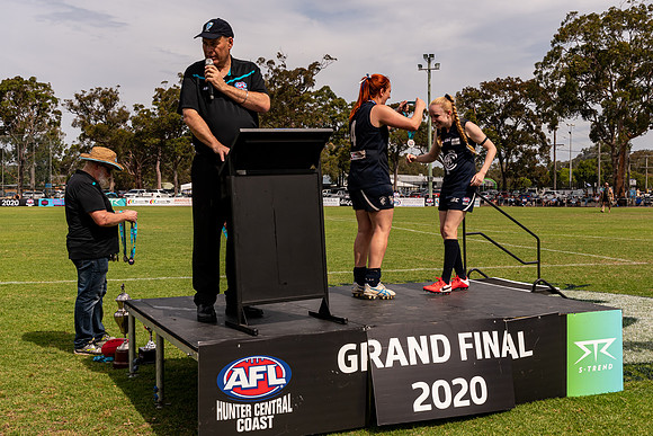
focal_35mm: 44
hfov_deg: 44.6
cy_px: 191
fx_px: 795
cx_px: 367
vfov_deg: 30.6
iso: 200
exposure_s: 1/800
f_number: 8
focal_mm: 26
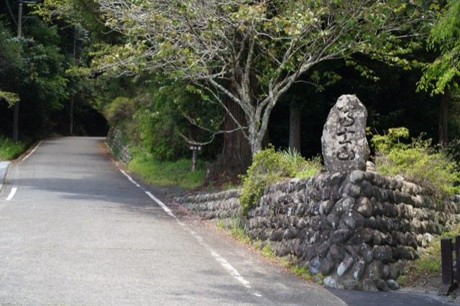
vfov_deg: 18.2
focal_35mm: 75
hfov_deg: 27.0
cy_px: 153
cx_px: 230
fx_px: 958
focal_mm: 75
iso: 400
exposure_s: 1/250
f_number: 7.1
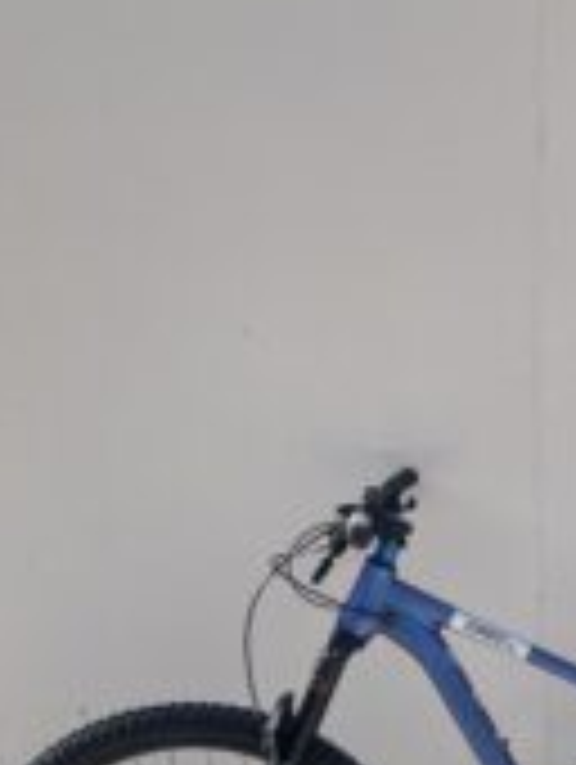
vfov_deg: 33.0
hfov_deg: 25.4
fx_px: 1217
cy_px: 698
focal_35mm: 55
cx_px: 562
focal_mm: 4.2
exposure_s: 1/1435
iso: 32
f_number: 1.6
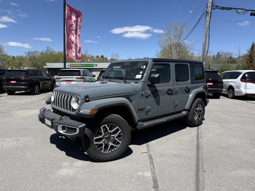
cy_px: 96
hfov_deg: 71.6
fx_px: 177
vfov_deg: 56.8
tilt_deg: -5.8
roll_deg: -0.7
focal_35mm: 24
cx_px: 128
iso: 80
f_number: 1.78
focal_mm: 6.76
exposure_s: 1/4673
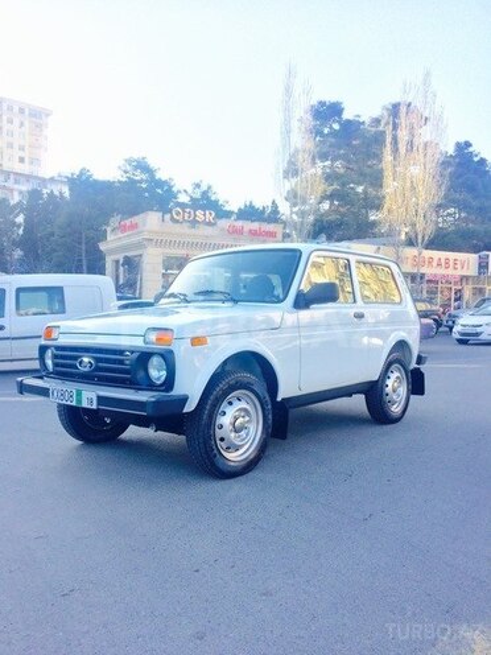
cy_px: 328
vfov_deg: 61.7
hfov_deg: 48.2
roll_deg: +0.1
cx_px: 246
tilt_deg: -4.5
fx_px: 548
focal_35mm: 29
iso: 32
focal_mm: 4.15
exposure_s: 1/295
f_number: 2.2
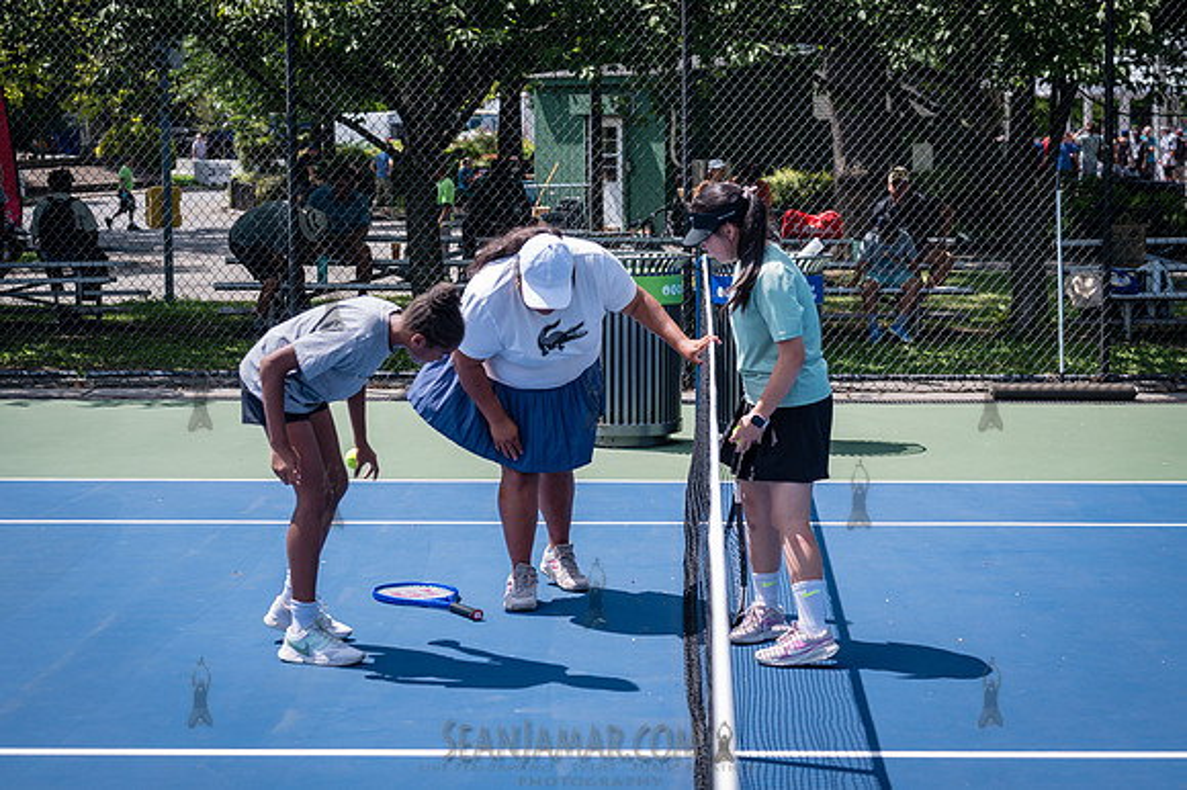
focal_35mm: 71
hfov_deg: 28.5
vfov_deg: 19.2
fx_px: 2333
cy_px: 363
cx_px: 718
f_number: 4
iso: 100
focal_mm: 56
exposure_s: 1/640
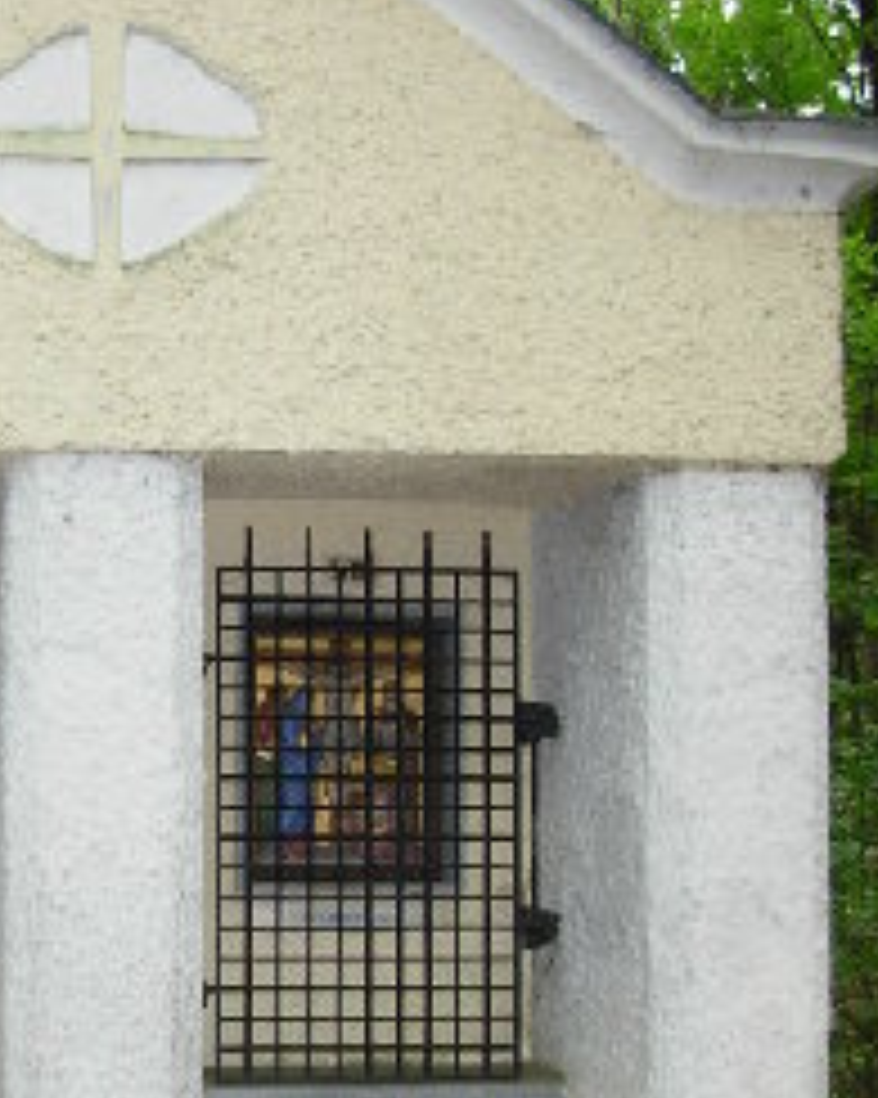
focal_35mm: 73
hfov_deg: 20.5
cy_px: 670
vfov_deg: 26.0
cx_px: 81
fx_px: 2373
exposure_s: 1/43.9
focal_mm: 6.3
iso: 154
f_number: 2.9
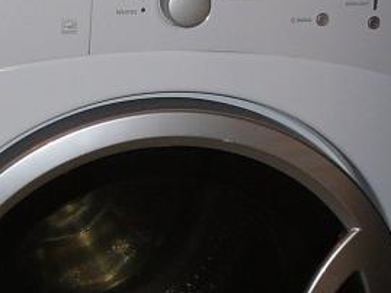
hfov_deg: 14.0
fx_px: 1503
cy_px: 109
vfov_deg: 11.2
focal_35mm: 133
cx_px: -164
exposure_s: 1/30
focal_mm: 5.2
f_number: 2.8
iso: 100
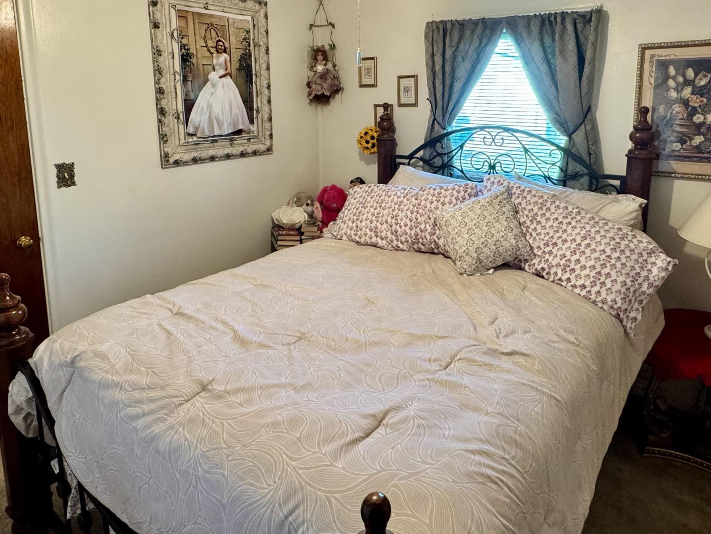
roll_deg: +0.0
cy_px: 175
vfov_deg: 55.5
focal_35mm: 24
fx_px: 493
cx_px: 388
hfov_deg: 71.4
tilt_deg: -10.3
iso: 320
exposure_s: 1/60
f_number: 2.2
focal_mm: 2.22
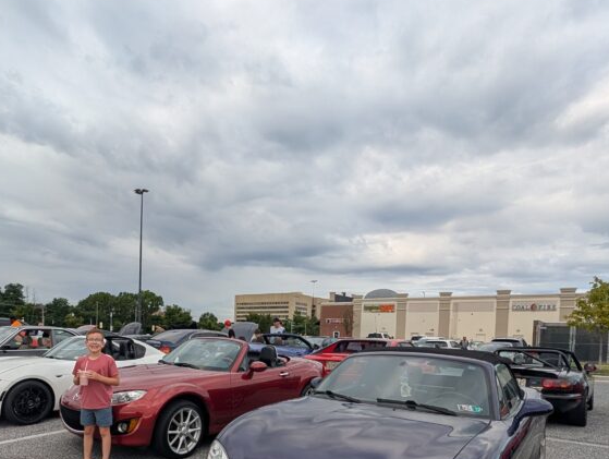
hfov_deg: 75.2
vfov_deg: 57.7
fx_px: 388
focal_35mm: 22
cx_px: 235
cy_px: 352
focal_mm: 2.02
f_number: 1.7
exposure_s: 1/1887
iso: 78
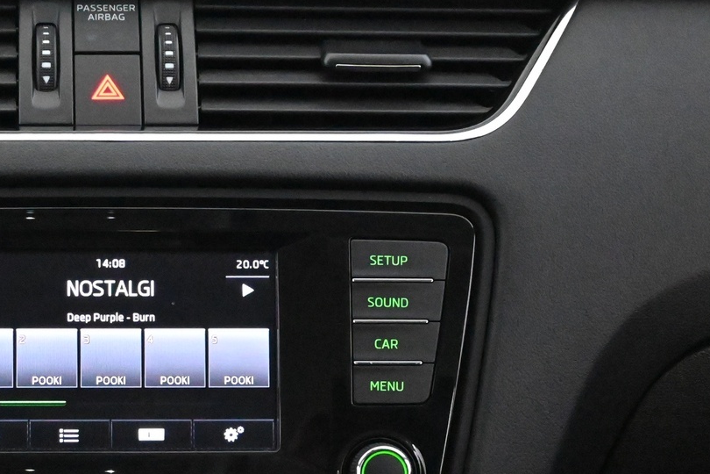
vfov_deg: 14.0
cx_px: 114
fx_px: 1923
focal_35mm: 98
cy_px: 388
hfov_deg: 20.6
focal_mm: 32.5
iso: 16000
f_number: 5
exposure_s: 1/50
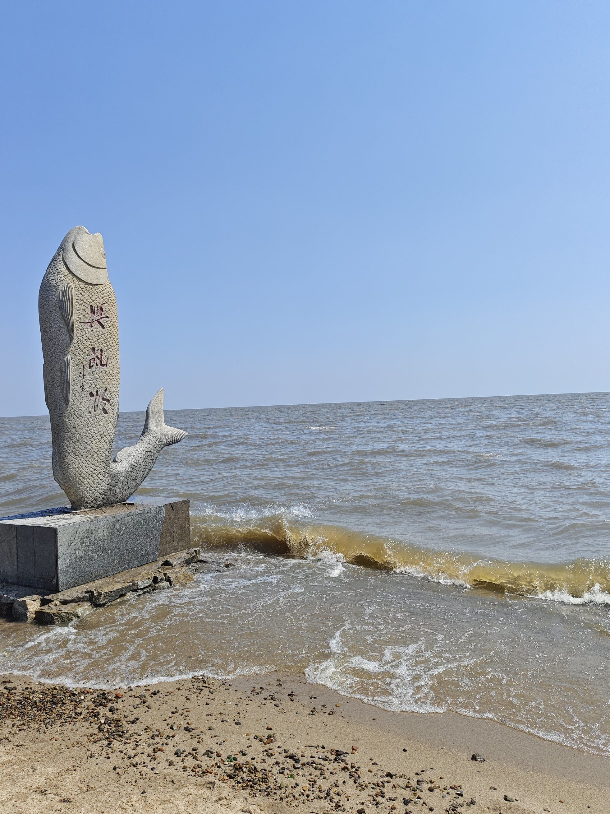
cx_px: 311
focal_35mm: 24
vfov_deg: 71.6
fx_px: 564
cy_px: 398
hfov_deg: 56.8
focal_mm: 5.56
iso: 71
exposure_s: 1/2000
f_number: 1.88
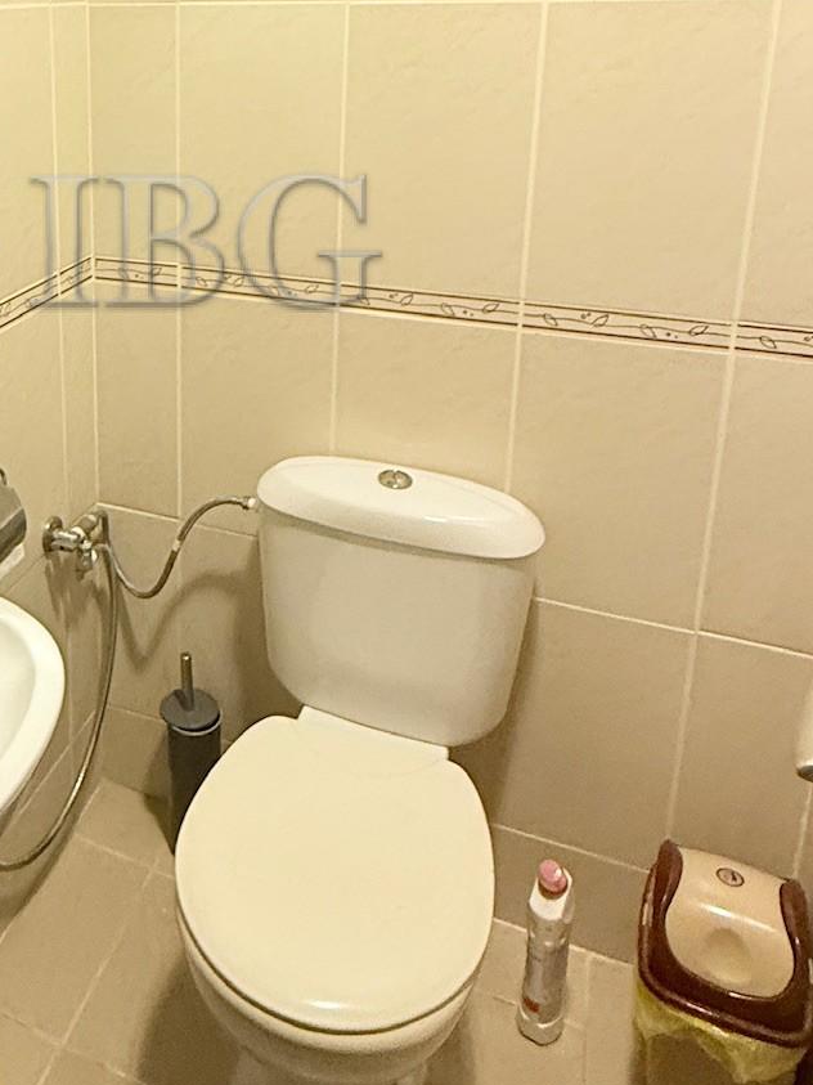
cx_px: 93
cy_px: 257
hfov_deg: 39.0
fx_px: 1065
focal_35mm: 34
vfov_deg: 51.4
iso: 320
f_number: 2.2
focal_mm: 2.22
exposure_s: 1/50
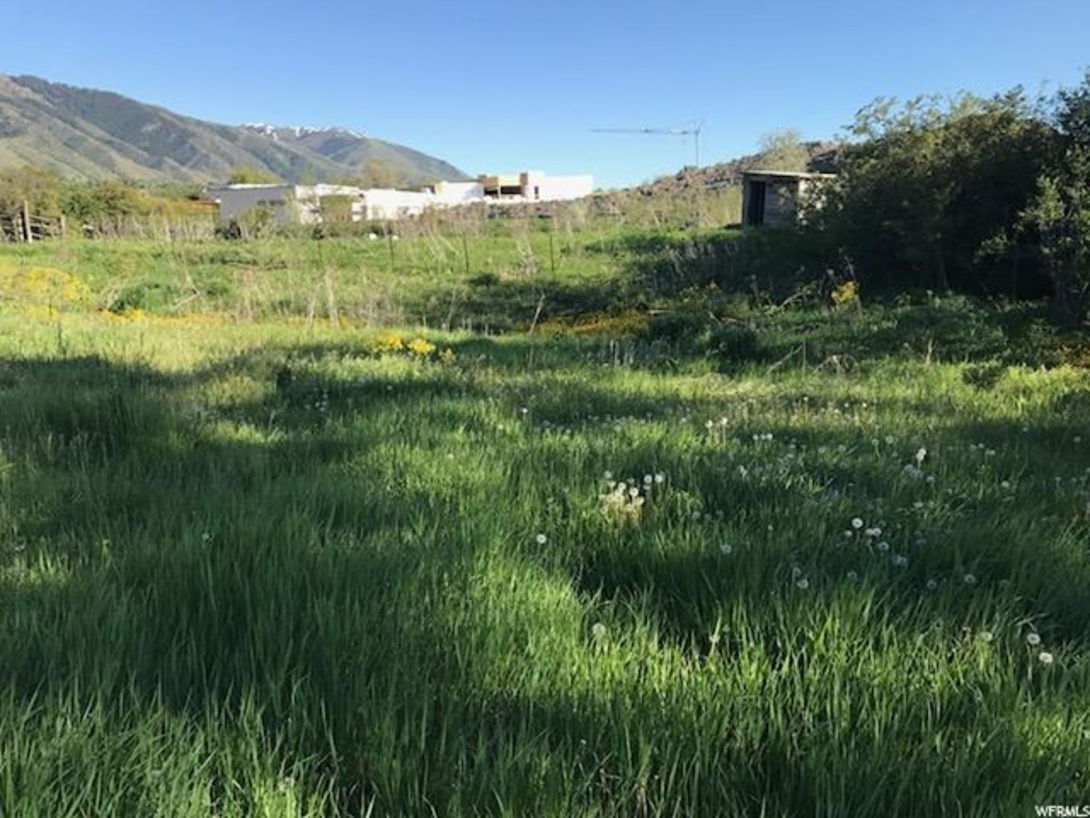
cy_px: 409
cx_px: 545
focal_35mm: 28
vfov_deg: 49.7
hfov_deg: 63.4
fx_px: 882
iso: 20
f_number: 1.8
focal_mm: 3.99
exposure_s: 1/912
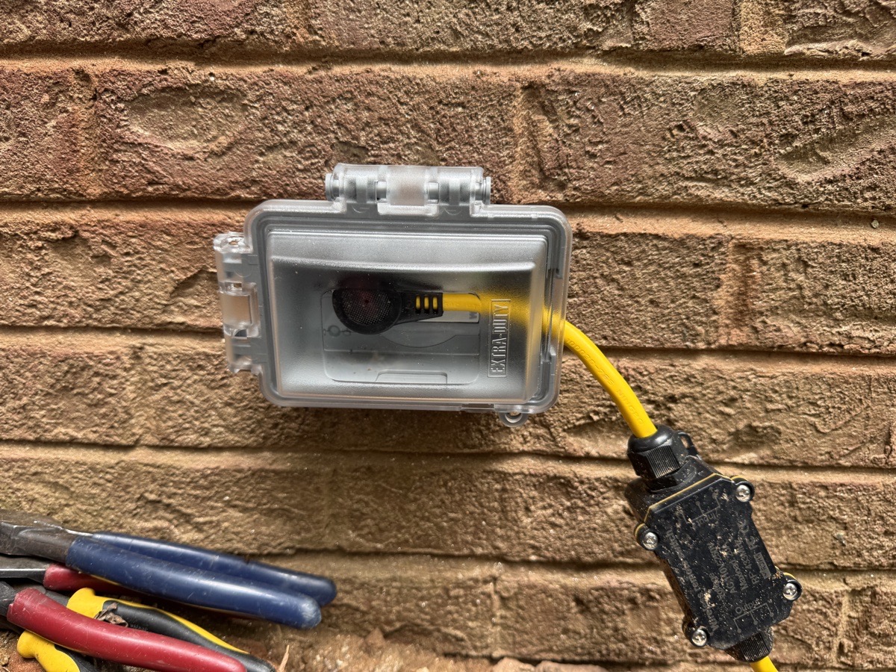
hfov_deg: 71.6
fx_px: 621
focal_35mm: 24
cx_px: 448
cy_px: 336
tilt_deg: -19.5
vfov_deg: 56.8
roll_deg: -1.4
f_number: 1.78
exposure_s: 1/121
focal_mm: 6.76
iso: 64
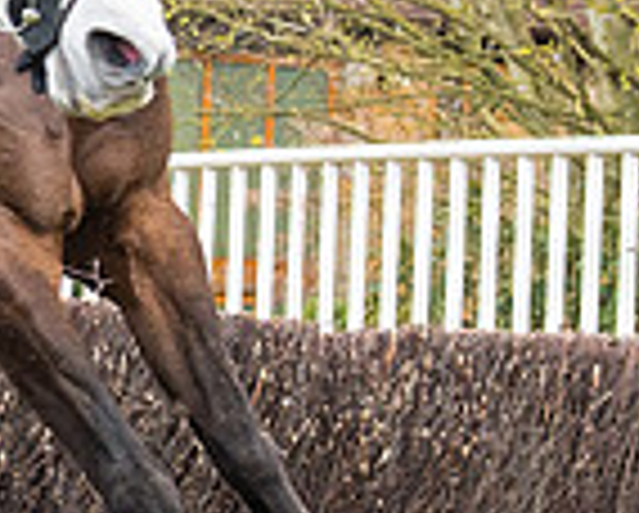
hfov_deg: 7.0
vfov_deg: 5.8
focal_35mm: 268
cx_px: -611
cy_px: 92
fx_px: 5075
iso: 1250
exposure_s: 1/1600
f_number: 4
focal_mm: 42
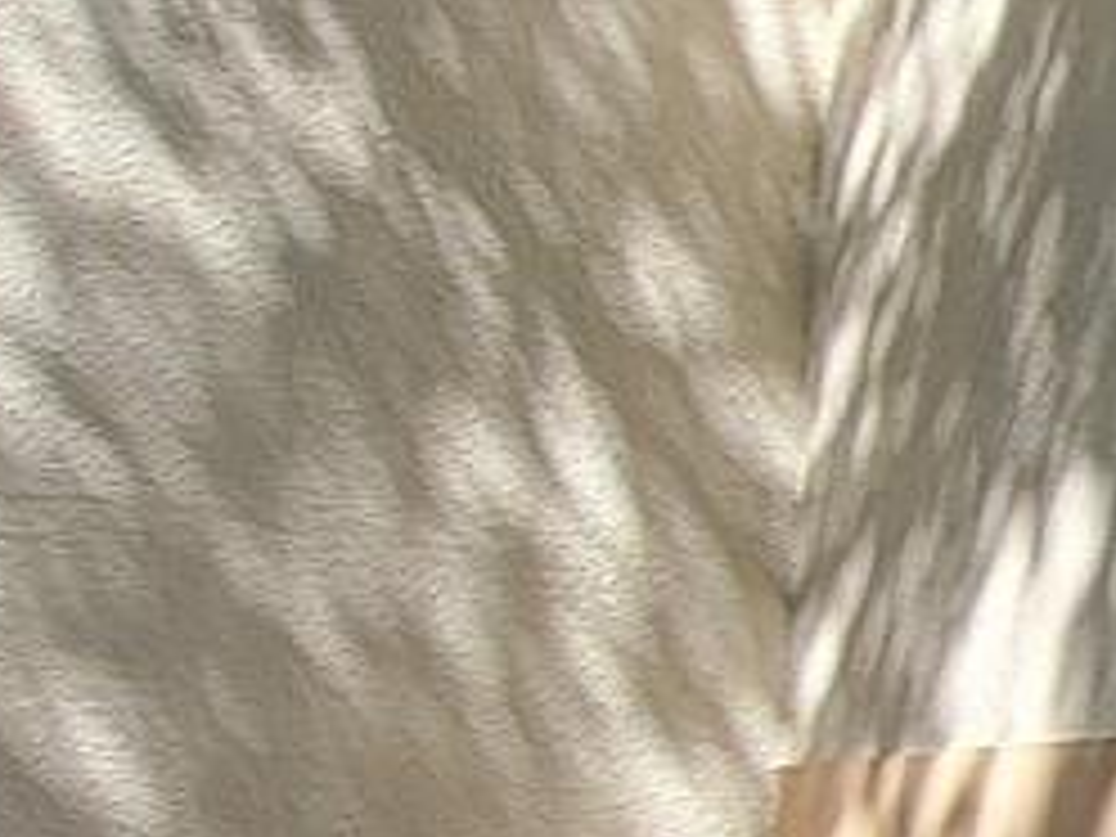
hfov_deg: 14.8
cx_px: 2668
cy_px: 598
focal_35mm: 84
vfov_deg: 17.5
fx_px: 2708
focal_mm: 2.2
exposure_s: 1/554
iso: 50
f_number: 2.2
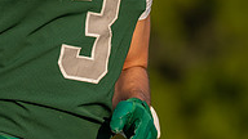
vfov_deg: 1.1
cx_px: 37
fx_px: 7135
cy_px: -88
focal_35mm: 1085
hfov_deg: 2.0
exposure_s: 1/2000
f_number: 2.8
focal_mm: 200
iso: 100
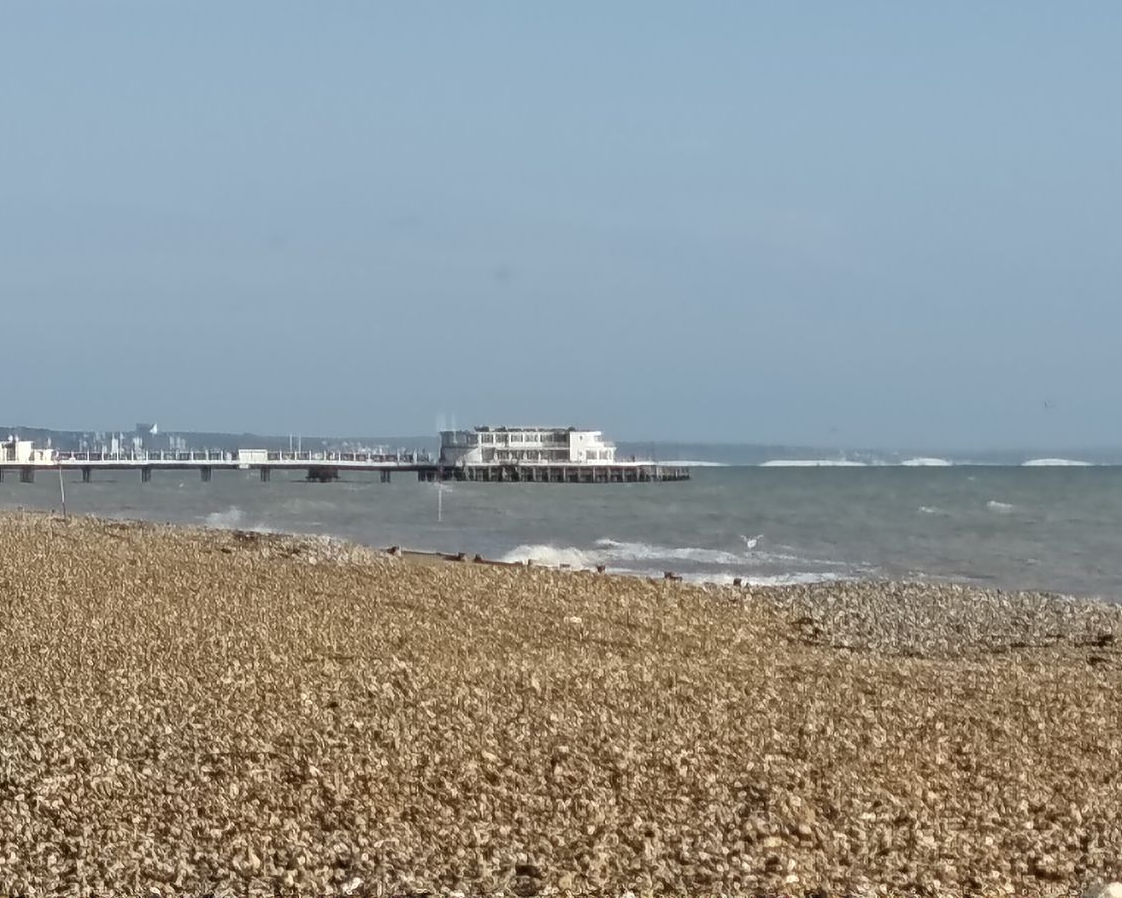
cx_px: 533
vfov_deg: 6.4
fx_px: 7971
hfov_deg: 8.1
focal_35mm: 240
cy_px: 449
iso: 50
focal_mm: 6.07
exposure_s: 1/630
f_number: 1.7
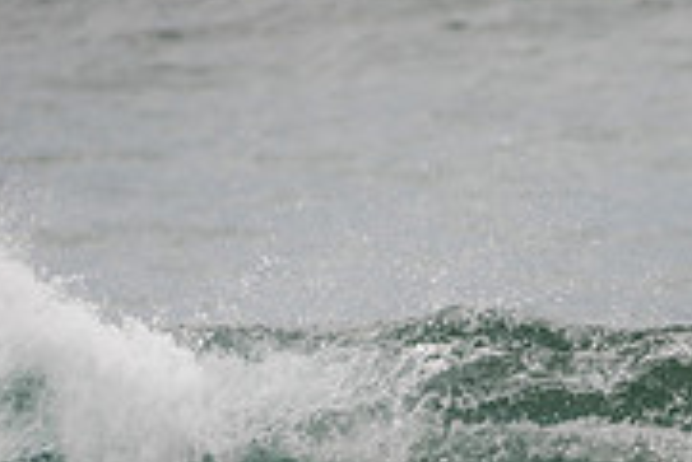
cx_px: 833
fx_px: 30818
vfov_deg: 0.9
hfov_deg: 1.3
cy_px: 559
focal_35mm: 1602
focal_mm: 500
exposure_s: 1/320
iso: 280
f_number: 5.6
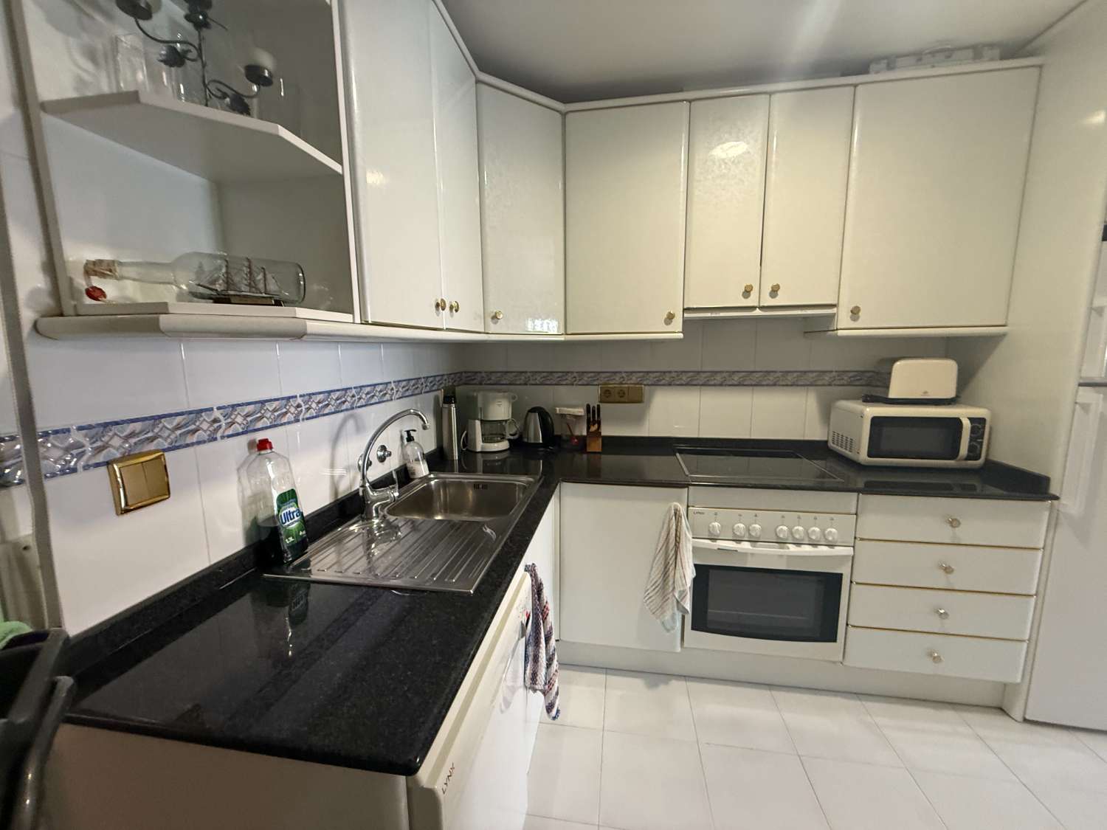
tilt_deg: -9.3
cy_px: 415
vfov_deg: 85.7
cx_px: 554
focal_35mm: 14
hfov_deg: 102.1
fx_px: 448
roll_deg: +0.6
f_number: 2.2
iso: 320
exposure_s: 1/50
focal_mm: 2.22
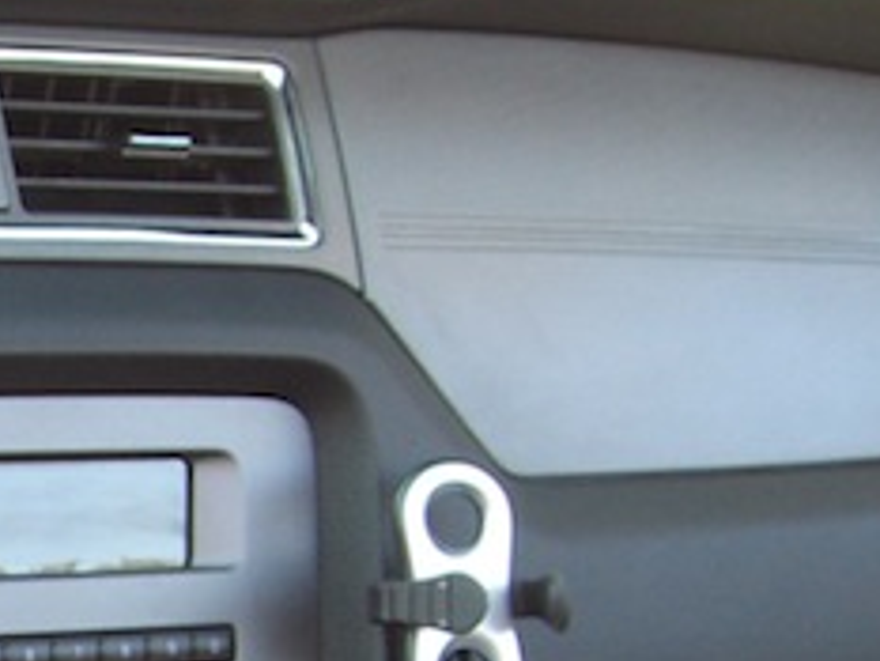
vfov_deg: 8.9
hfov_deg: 11.4
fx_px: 4146
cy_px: 1005
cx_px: -635
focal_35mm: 163
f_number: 2.7
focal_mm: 6.2
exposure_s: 1/60
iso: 100
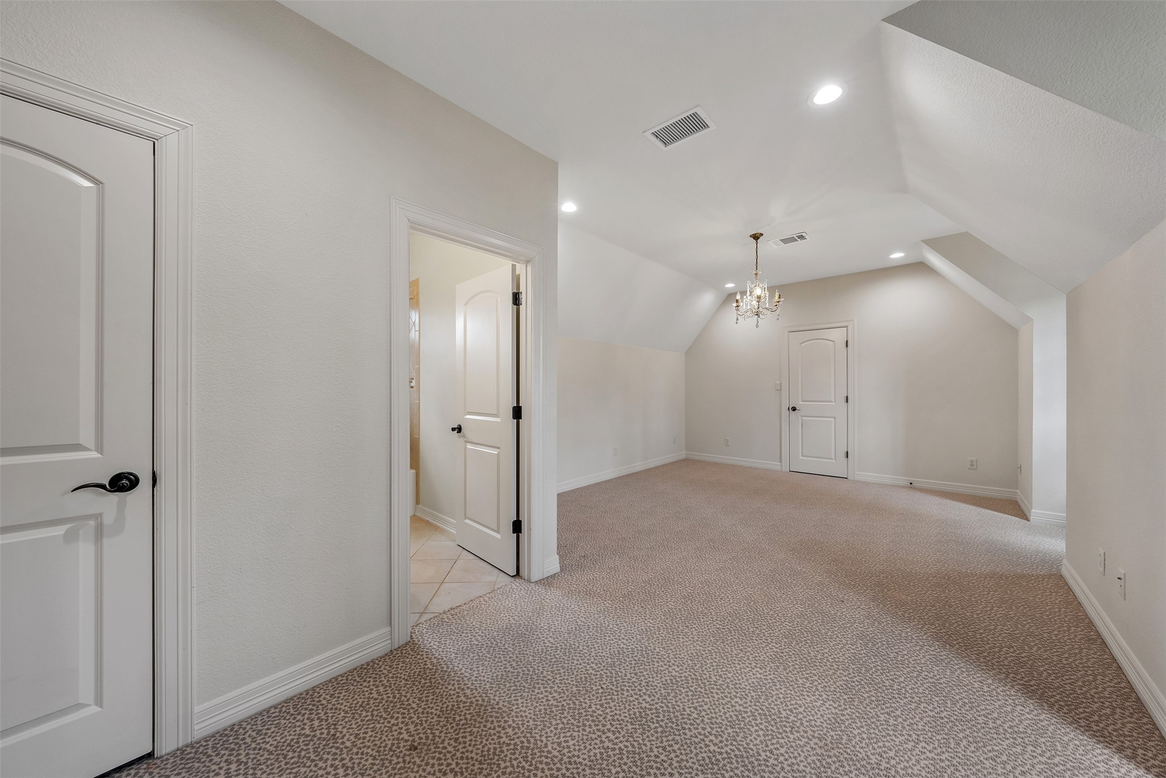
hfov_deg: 112.6
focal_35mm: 12
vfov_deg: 90.0
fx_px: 389
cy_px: 389
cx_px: 583
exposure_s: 1/20
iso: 800
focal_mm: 12
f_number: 8
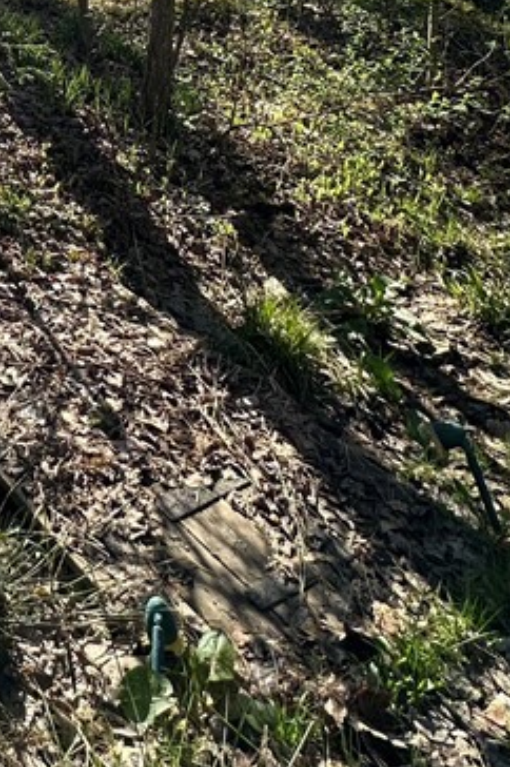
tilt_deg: +0.5
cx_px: -145
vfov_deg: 36.3
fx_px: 873
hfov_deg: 27.4
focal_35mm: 41
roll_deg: -1.5
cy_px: -162
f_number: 2.2
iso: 40
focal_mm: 2.22
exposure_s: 1/553
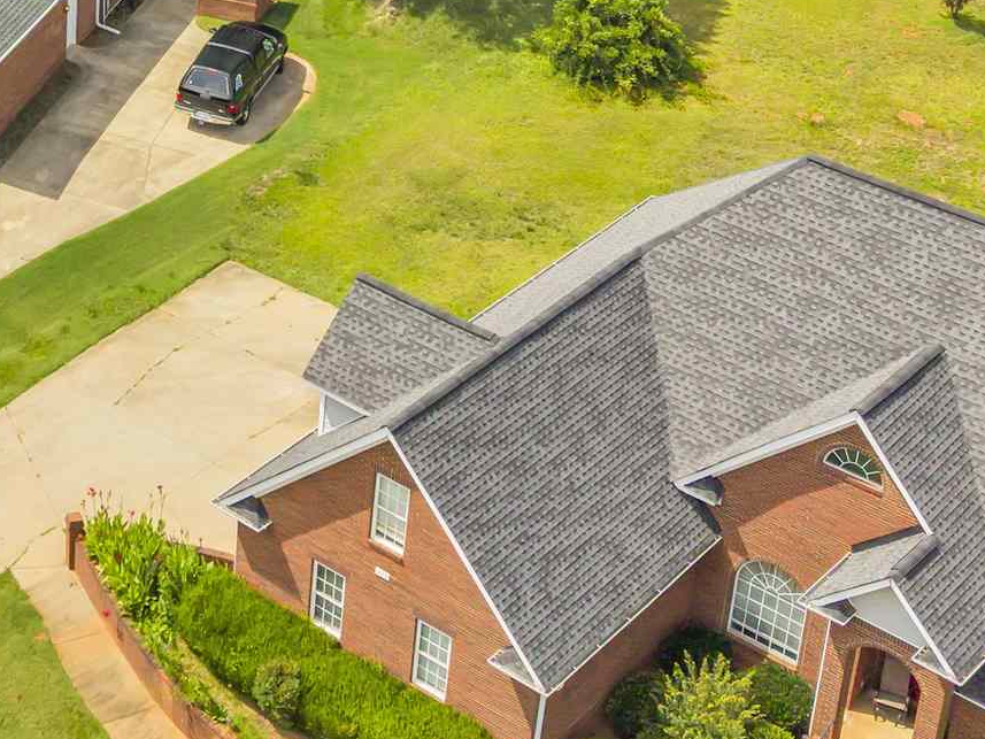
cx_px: -122
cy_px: -108
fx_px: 2447
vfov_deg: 16.6
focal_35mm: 86
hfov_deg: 21.5
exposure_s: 1/8000
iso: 310
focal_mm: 8.67
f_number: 1.8
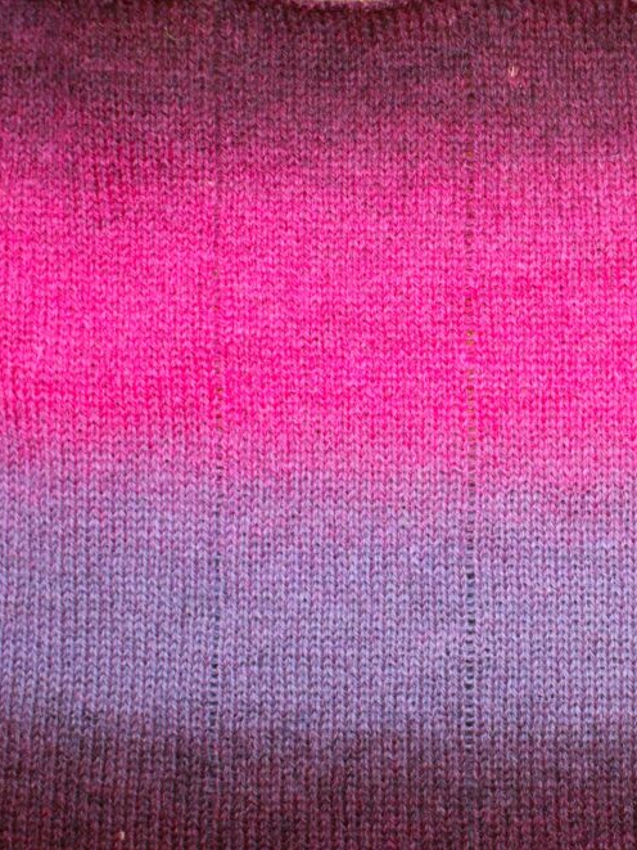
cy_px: 424
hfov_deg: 23.1
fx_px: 1496
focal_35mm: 61
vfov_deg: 31.7
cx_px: 634
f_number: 5.6
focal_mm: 28
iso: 400
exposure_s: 1/60
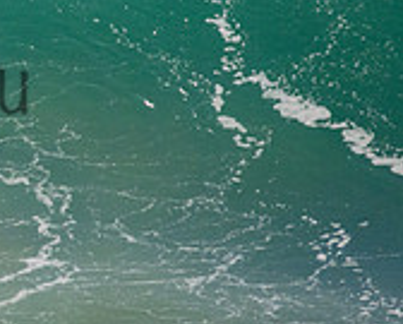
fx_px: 30934
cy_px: 59
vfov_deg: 0.6
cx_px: -225
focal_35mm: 2589
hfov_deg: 0.7
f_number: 11
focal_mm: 800
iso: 2500
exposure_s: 1/2000
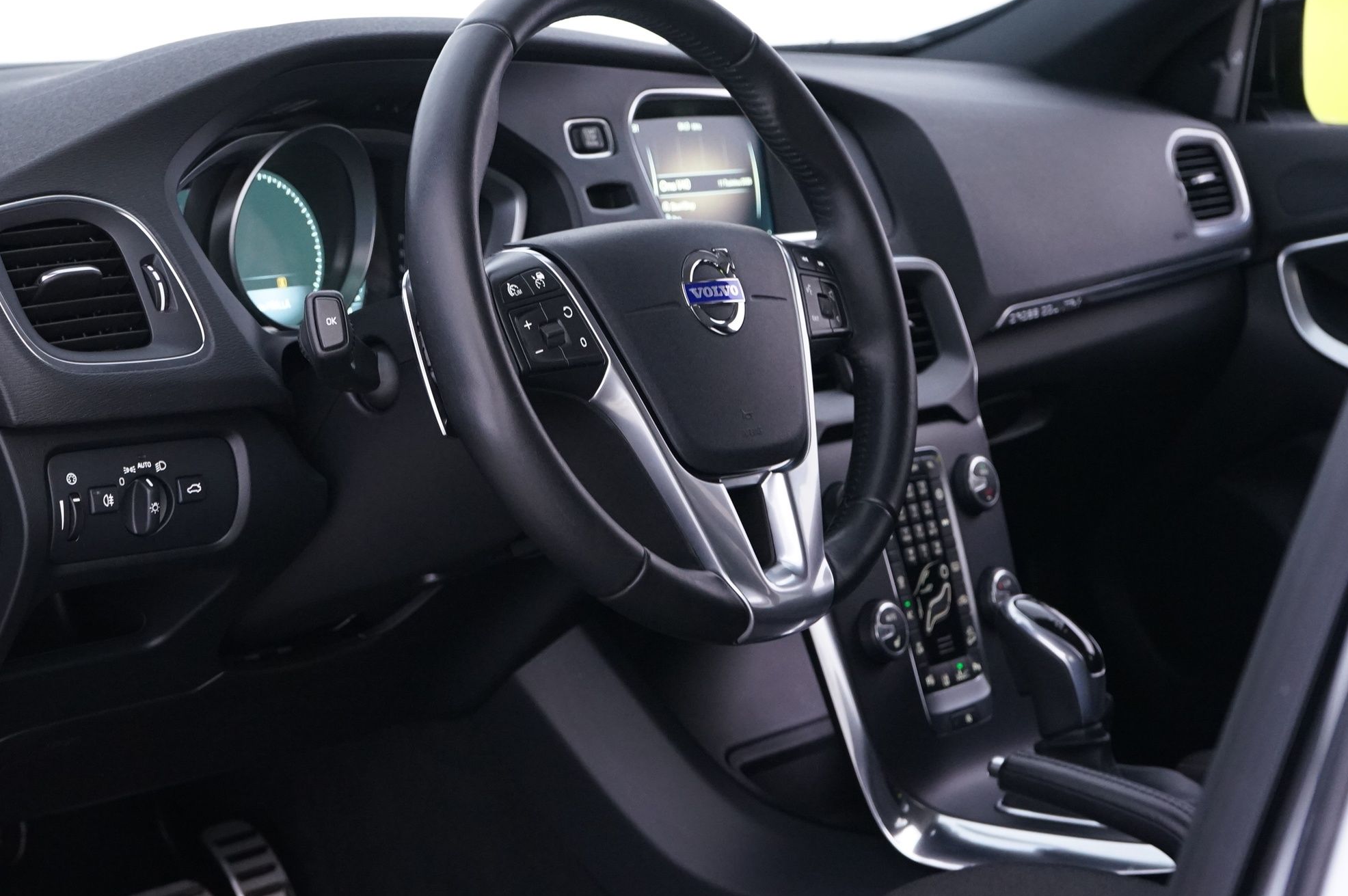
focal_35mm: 71
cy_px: 417
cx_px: 537
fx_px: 2656
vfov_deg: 19.1
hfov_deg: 28.4
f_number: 6.3
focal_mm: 56
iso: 2500
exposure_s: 1/10
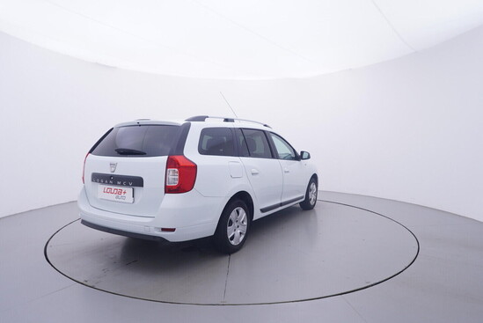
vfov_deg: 56.2
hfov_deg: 77.3
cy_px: 162
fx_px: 302
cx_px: 242
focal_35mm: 22
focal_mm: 15
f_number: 5
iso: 200
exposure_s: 1/80
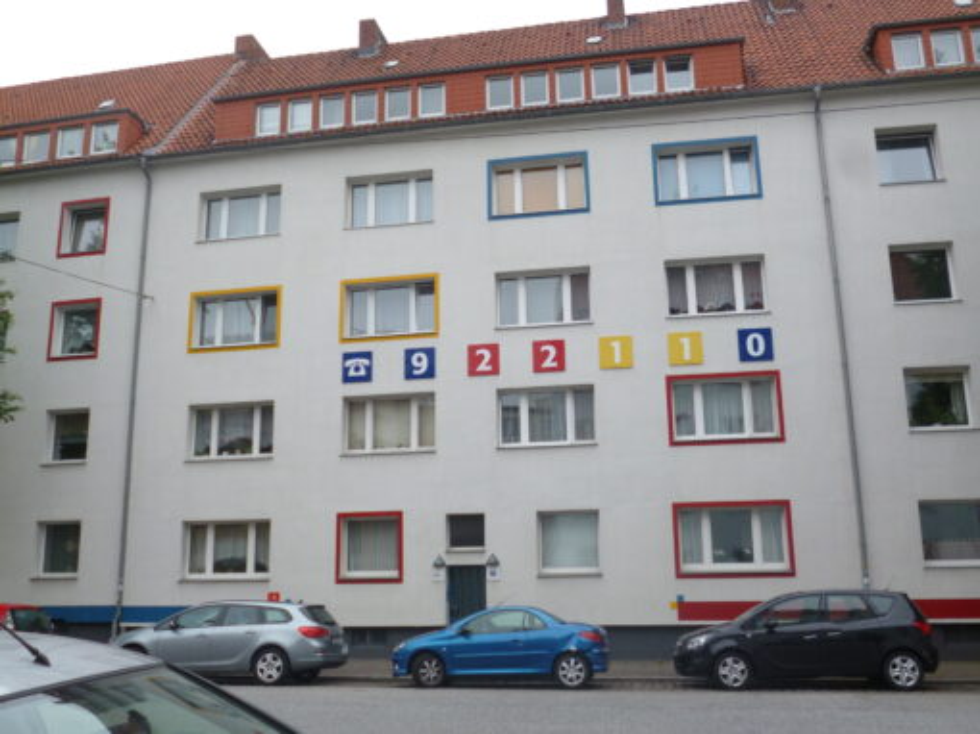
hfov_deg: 56.8
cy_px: 367
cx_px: 490
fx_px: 906
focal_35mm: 32
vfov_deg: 44.1
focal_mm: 5.7
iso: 100
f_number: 2.9
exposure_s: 1/640
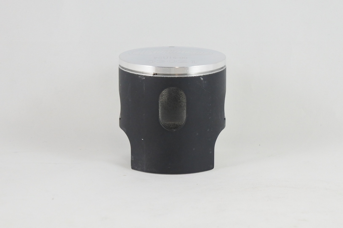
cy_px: 114
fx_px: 772
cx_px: 172
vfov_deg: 16.9
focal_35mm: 81
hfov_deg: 25.1
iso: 800
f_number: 5.6
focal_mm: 30
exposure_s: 1/125
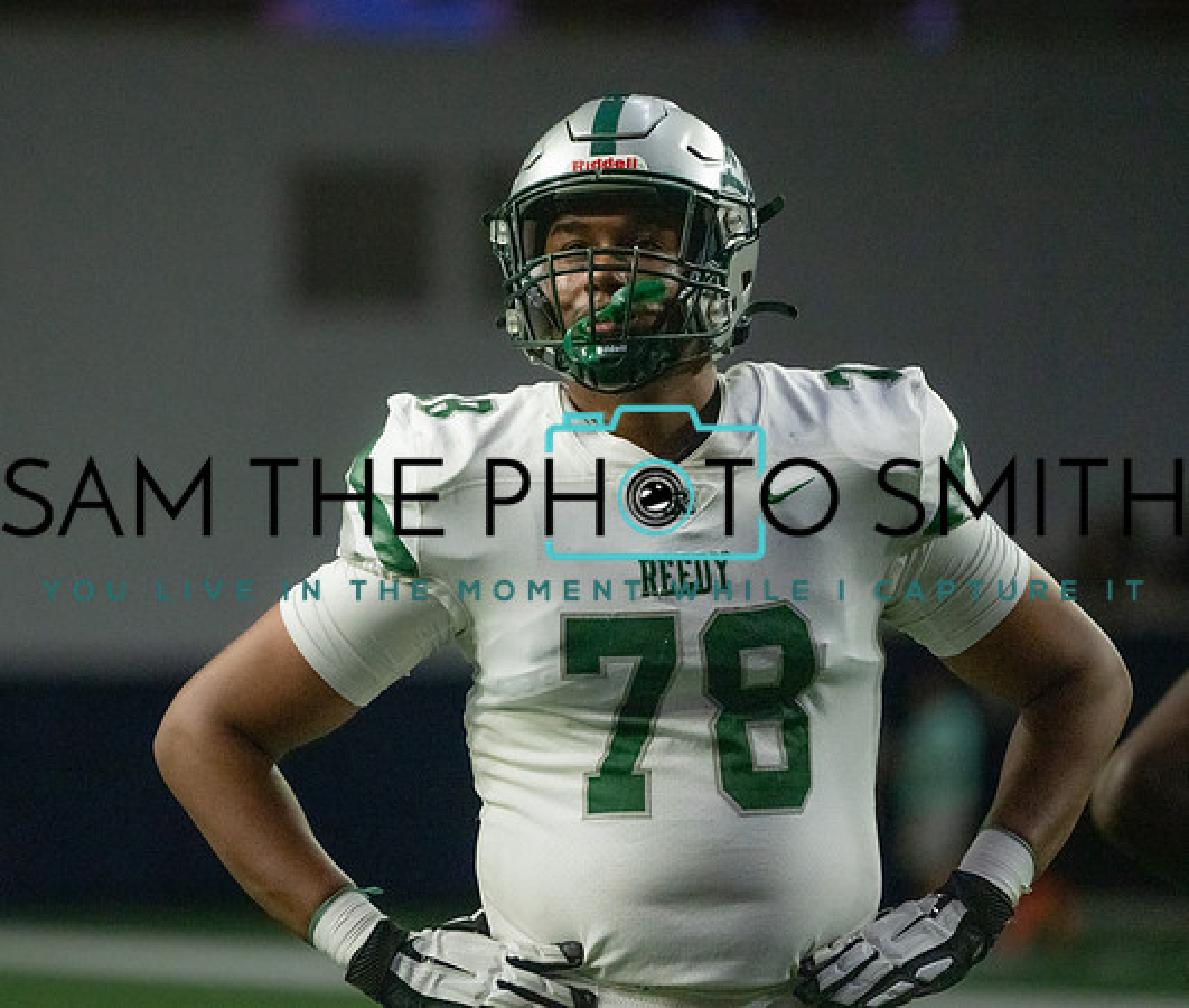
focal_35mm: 455
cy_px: 506
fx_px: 16382
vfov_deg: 3.5
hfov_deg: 4.2
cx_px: 513
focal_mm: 382
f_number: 5.6
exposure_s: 1/1250
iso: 16000
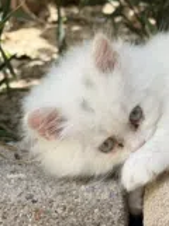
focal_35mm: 120
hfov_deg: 12.3
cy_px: 96
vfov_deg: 16.4
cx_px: 149
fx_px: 781
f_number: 1.78
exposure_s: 1/786
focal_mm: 6.76
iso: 80
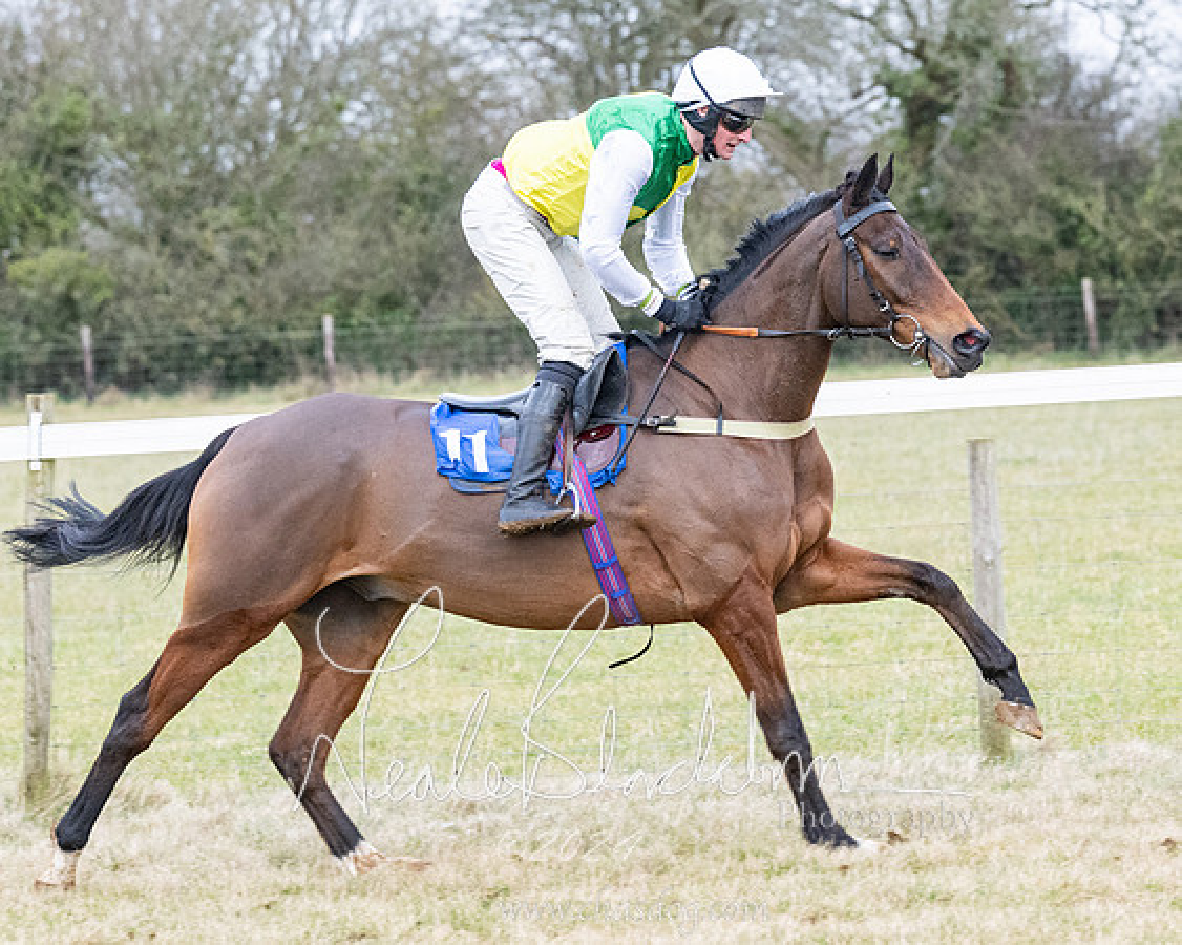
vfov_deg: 6.3
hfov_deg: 7.9
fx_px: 8559
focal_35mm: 245
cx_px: 854
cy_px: 542
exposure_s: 1/800
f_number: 4
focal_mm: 120
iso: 1600
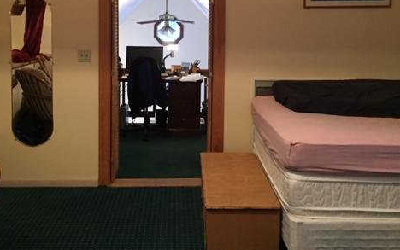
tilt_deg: -4.0
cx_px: 180
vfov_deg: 30.0
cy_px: 58
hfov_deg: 47.1
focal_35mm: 42
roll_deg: -0.2
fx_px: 458
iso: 250
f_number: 2.2
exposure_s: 1/20
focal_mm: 4.15
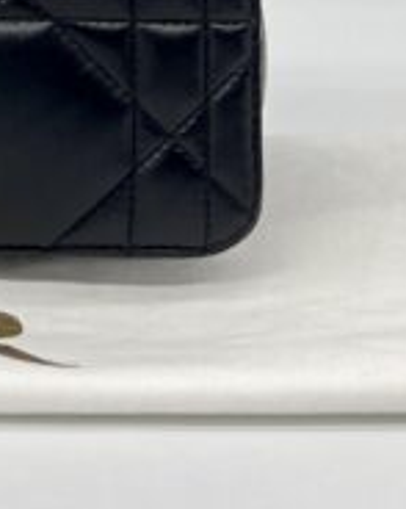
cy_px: -177
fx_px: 2120
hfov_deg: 10.4
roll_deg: +0.3
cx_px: -279
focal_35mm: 141
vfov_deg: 13.1
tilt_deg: -7.1
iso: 40
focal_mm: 5.7
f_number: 1.5
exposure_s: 1/173
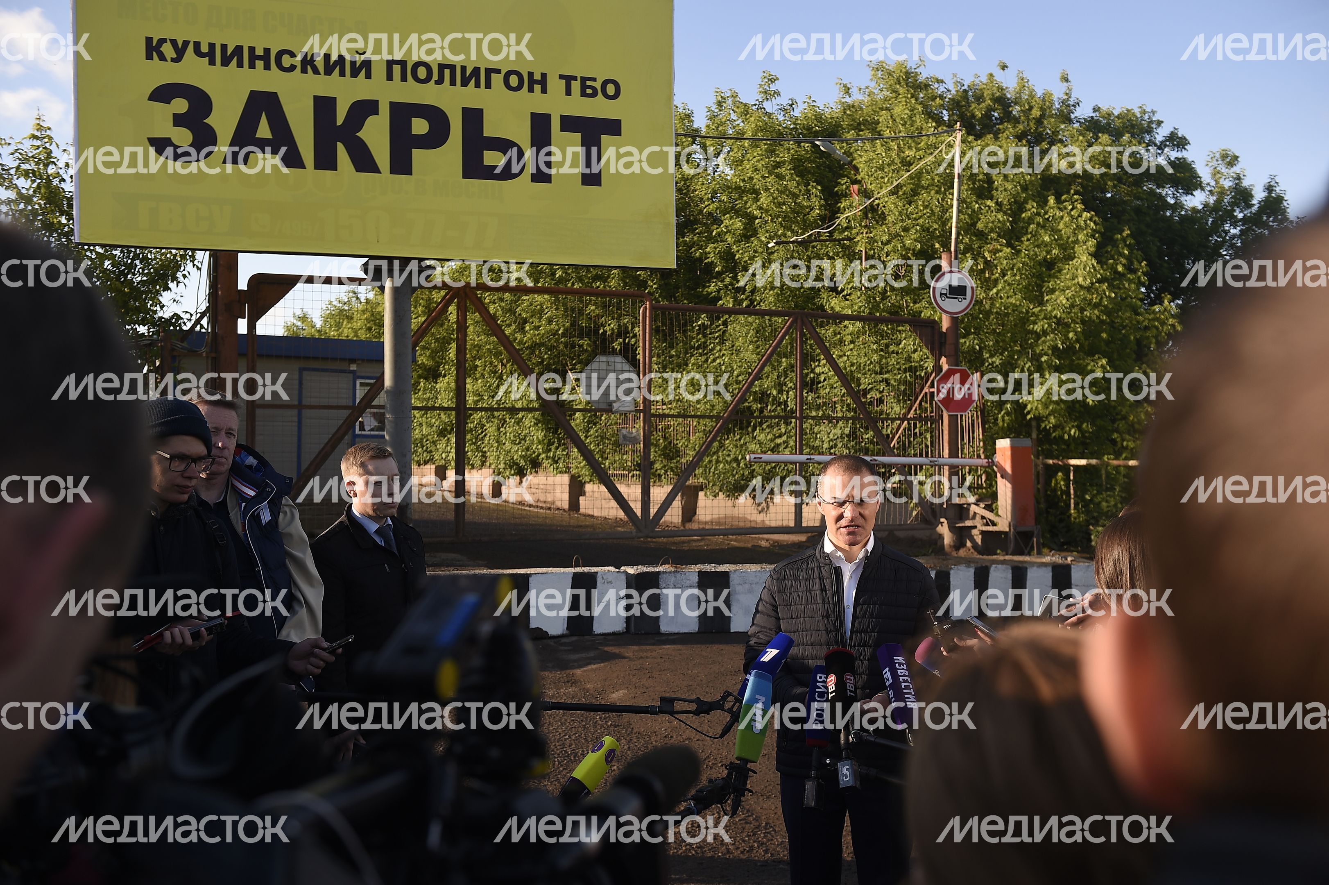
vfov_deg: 38.8
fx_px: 1254
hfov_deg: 55.8
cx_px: 664
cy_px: 442
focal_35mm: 34
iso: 200
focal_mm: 34
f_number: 4
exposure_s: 1/640
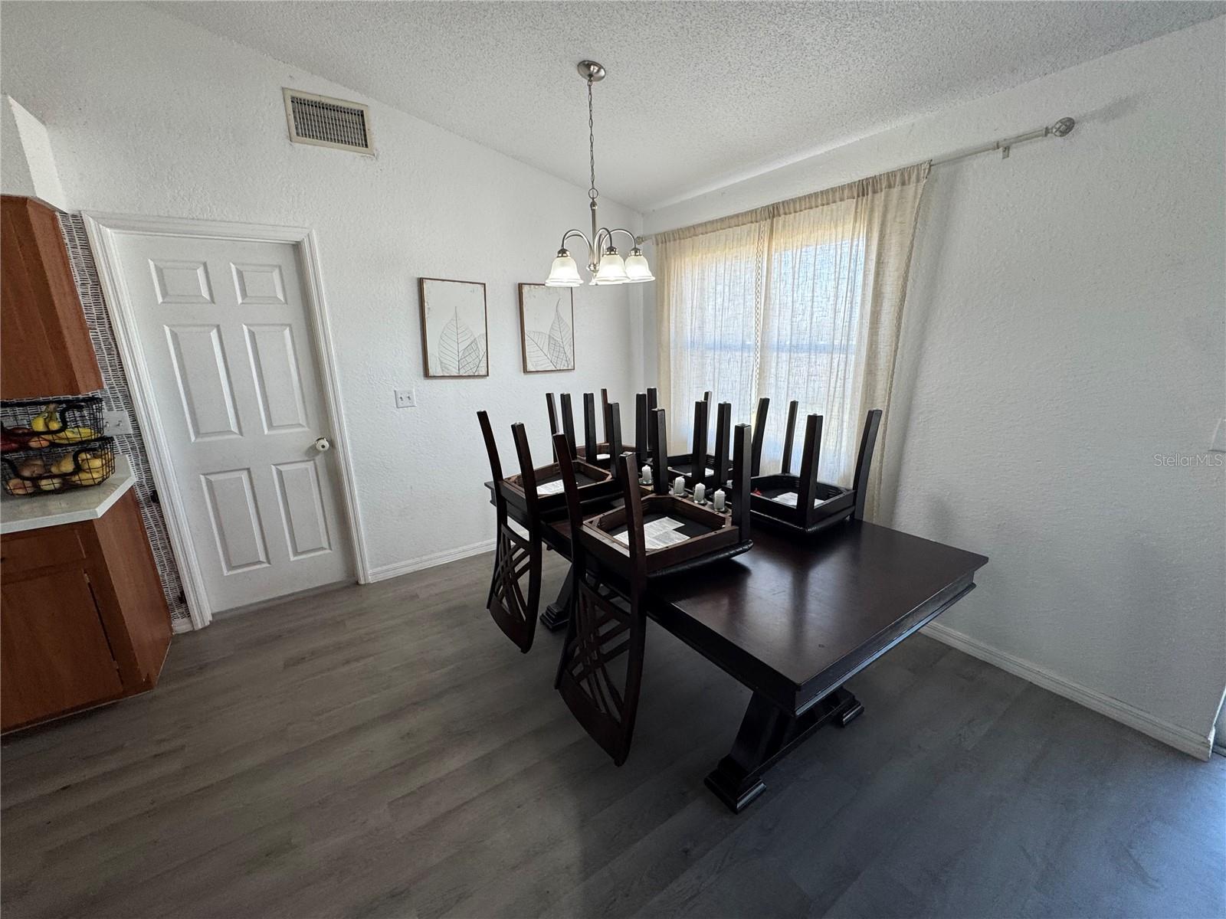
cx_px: 613
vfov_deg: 85.7
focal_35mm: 14
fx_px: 496
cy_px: 460
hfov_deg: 102.1
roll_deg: +2.1
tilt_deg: -14.7
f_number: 2.2
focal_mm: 2.22
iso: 64
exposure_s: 1/120
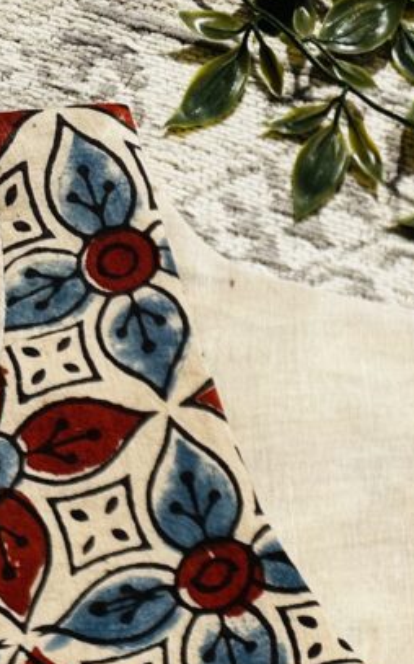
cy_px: 930
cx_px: 624
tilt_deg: -74.6
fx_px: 1355
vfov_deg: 23.3
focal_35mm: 75
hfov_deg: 15.9
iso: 80
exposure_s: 1/8197
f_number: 1.78
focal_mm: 6.86
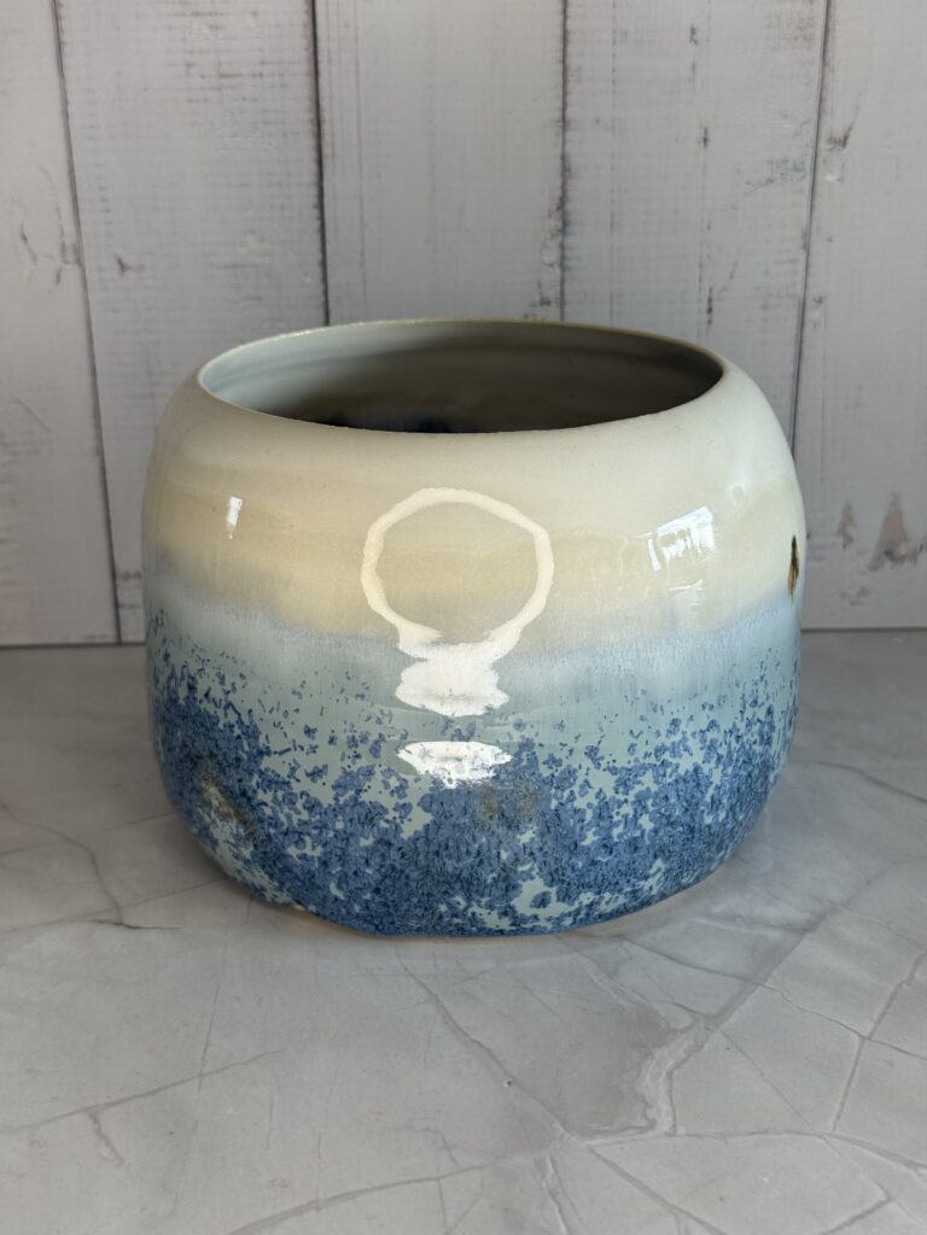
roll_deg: -0.1
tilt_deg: -20.8
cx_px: 464
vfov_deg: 39.7
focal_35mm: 48
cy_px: 618
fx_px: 1714
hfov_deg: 30.3
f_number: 1.78
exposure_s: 1/163
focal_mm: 6.76
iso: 50
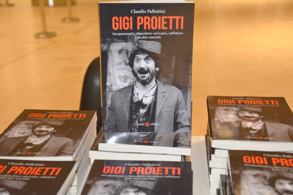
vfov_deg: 23.8
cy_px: 98
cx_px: 146
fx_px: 464
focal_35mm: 57
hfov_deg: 35.0
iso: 1250
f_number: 4.5
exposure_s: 1/60
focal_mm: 38
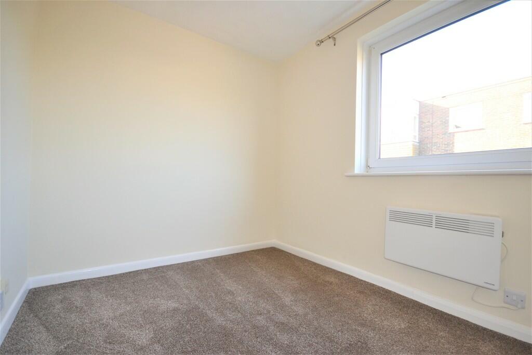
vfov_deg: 77.3
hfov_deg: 100.4
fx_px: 222
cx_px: 266
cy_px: 178
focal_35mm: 15
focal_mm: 10
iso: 400
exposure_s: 1/100
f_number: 4
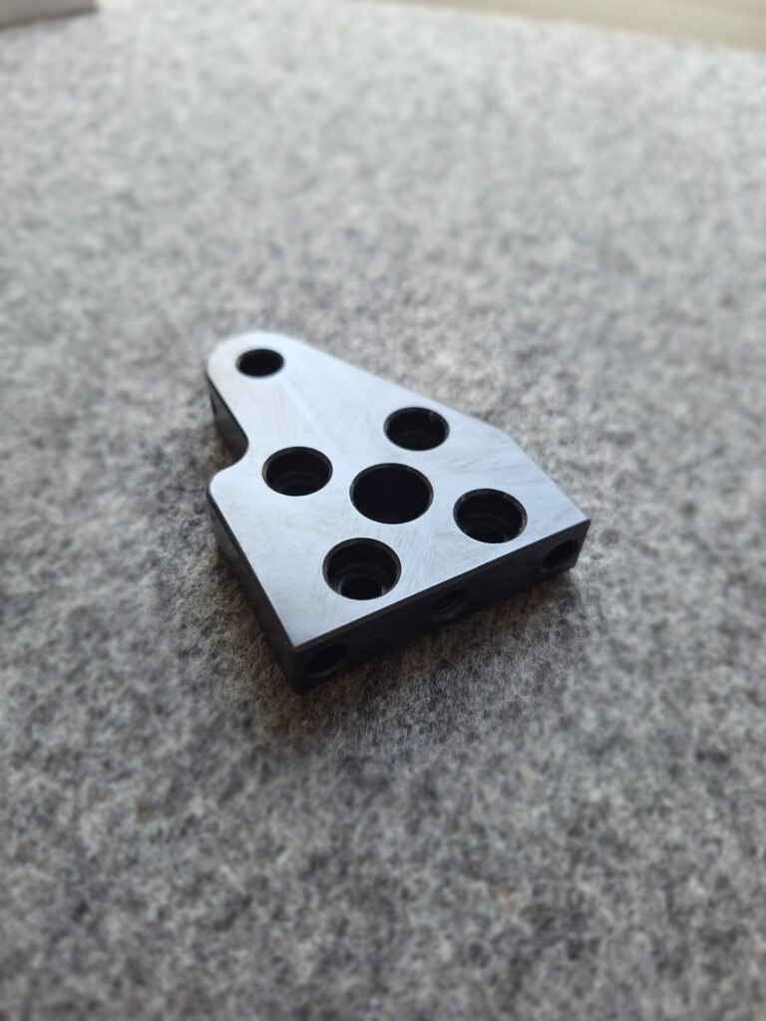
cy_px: 510
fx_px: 679
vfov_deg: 73.9
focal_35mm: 23
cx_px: 383
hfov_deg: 58.9
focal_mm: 5.54
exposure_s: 1/50
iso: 64
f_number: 1.8
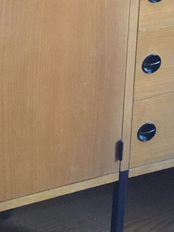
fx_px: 864
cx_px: -45
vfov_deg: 13.7
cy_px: -186
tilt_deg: -14.9
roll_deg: -1.2
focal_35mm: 129
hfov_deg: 11.2
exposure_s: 1/25
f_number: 2.2
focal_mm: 4.15
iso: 200
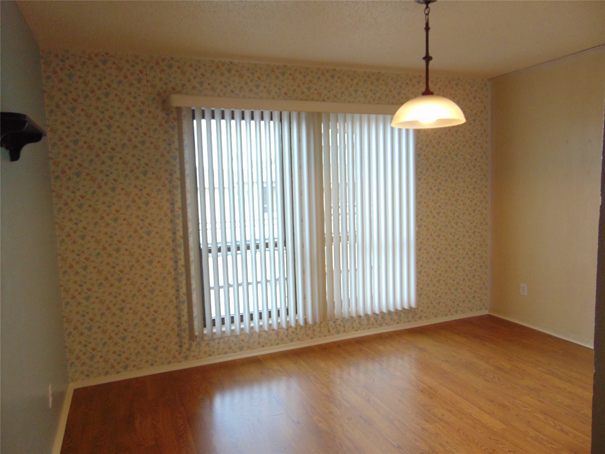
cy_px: 227
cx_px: 302
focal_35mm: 25
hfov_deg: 69.4
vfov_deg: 54.9
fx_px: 437
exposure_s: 1/30
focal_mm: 4.5
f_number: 3
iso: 250
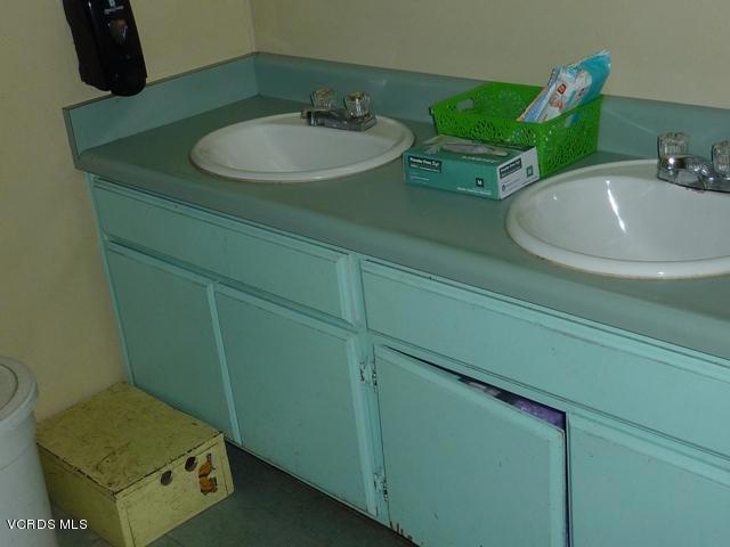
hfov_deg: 39.7
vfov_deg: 30.3
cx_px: 365
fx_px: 1012
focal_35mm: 48
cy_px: 274
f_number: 3.3
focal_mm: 4.4
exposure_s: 1/30
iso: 100
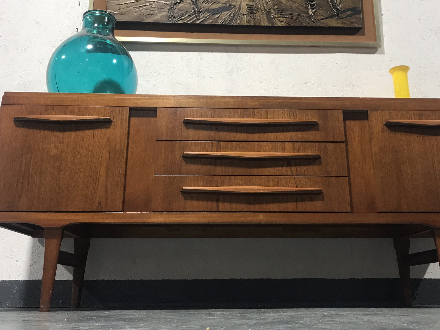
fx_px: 458
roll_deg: +0.0
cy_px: 142
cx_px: 243
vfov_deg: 39.6
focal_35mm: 36
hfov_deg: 51.3
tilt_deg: +18.3
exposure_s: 1/20
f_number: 1.8
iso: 40
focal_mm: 3.99
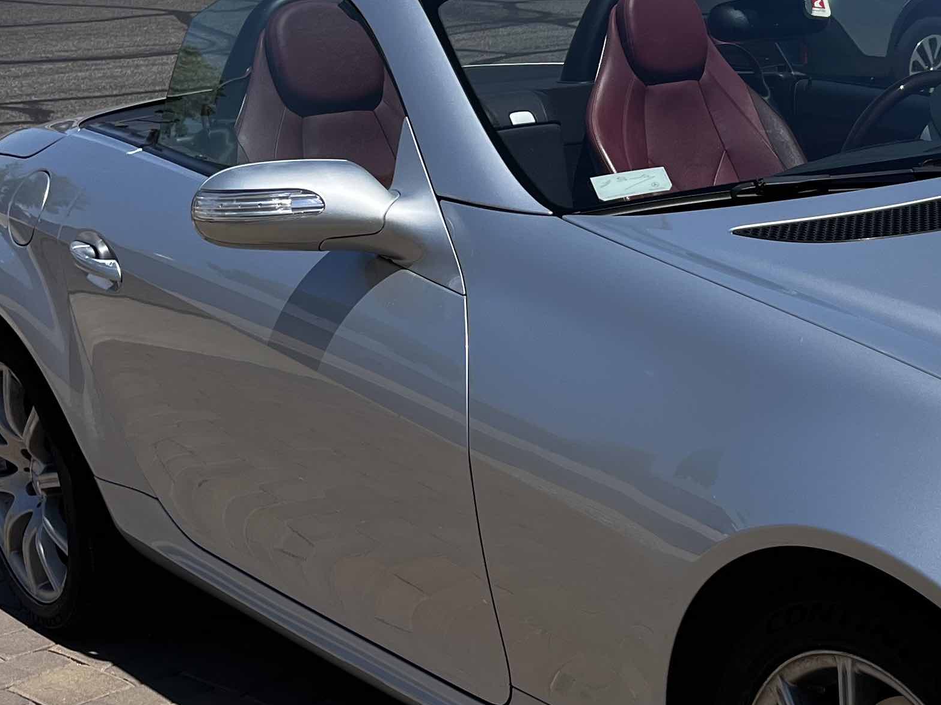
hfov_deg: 26.8
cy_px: 495
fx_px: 1821
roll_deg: -1.5
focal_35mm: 67
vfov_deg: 21.8
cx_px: 1010
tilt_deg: -19.9
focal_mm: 5.1
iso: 50
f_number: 1.6
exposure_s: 1/4651
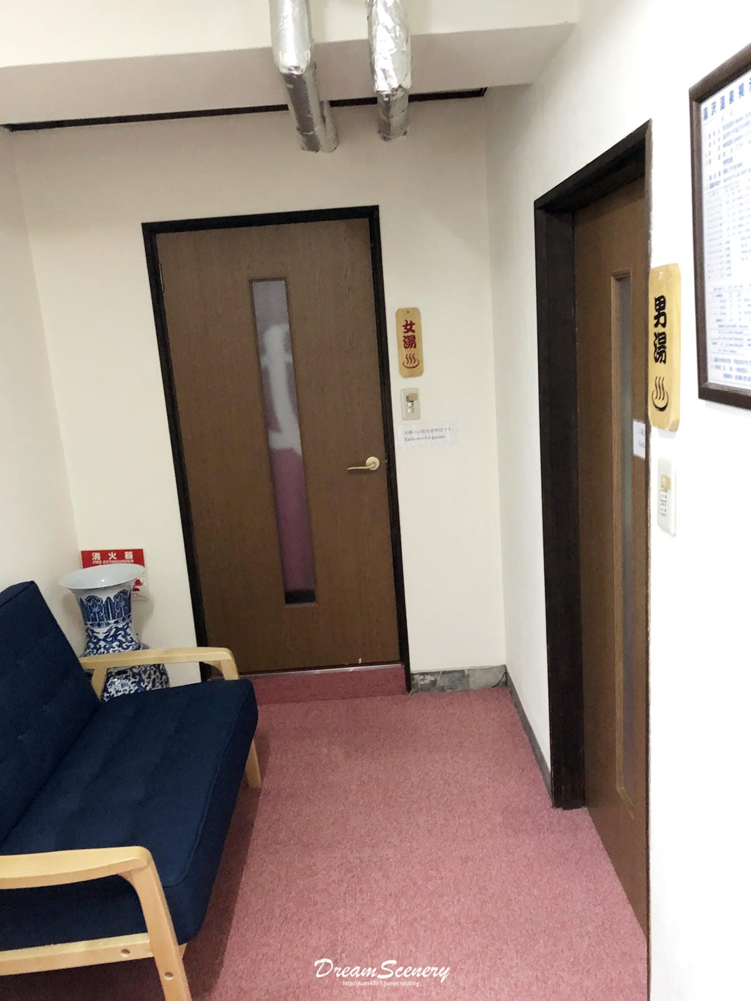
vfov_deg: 63.4
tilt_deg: -12.6
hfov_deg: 49.7
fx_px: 810
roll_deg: +4.4
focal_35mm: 28
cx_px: 376
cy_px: 500
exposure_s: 1/11
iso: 100
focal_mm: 3.99
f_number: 1.8
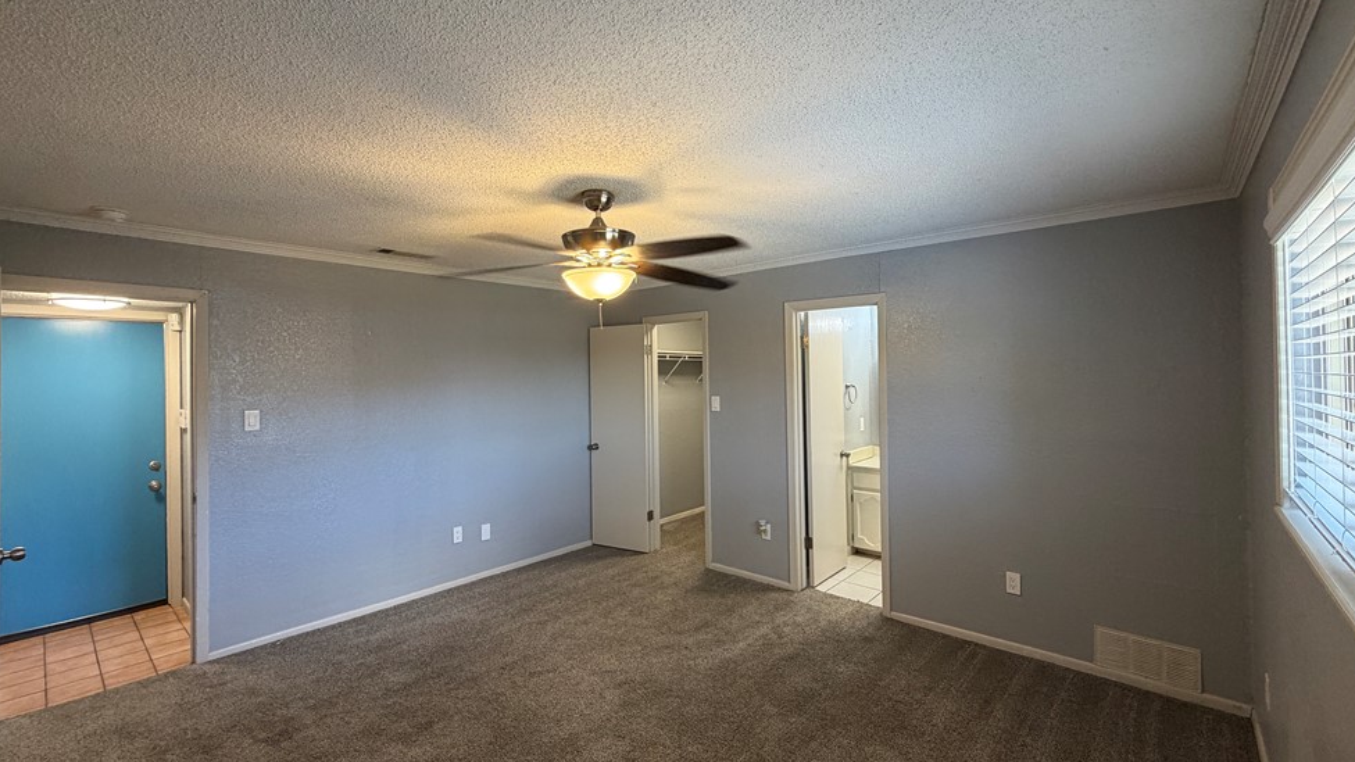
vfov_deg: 67.1
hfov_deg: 99.4
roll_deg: +1.1
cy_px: 365
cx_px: 665
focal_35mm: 16
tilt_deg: +1.5
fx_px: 575
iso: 200
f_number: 2.2
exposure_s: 1/60
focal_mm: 2.22
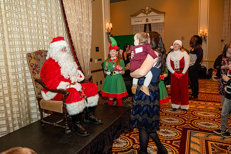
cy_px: 77
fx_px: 173
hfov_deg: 67.4
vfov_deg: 48.0
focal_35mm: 27
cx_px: 116
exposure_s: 1/125
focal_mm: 18
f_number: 2.8
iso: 2500
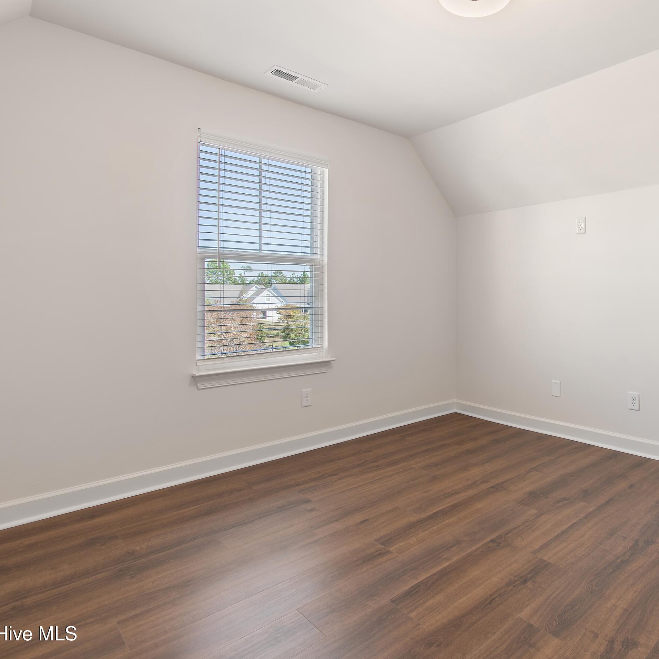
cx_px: 447
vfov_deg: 74.8
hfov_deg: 72.3
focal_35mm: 20
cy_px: 321
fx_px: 431
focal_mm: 10
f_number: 4.5
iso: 100
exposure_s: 1/5
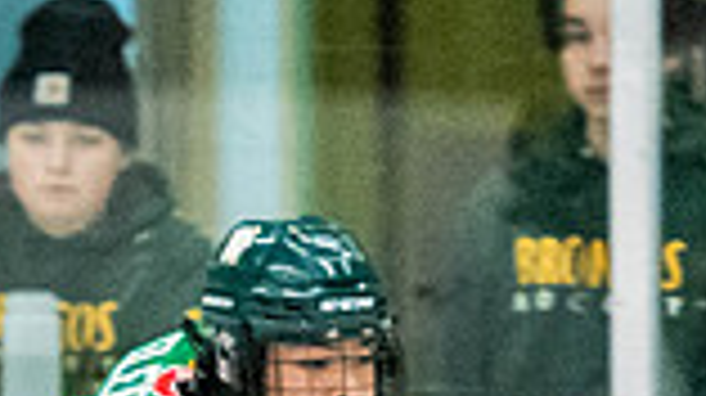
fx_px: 22707
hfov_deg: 1.8
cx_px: 88
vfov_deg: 1.0
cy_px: 1135
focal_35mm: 1214
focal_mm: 135
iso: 1800
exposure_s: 1/640
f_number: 2.8
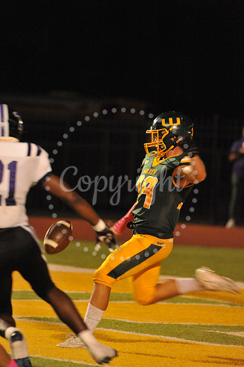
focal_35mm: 450
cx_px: 122
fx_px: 4580
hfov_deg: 3.1
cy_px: 184
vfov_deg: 4.6
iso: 6400
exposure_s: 1/200
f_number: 6.3
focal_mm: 450
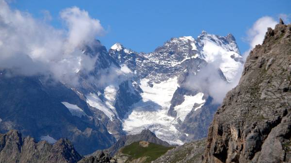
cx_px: 146
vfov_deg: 5.7
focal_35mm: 214
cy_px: 91
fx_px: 1651
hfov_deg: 10.1
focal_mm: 32.4
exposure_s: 1/1000
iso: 50
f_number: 4
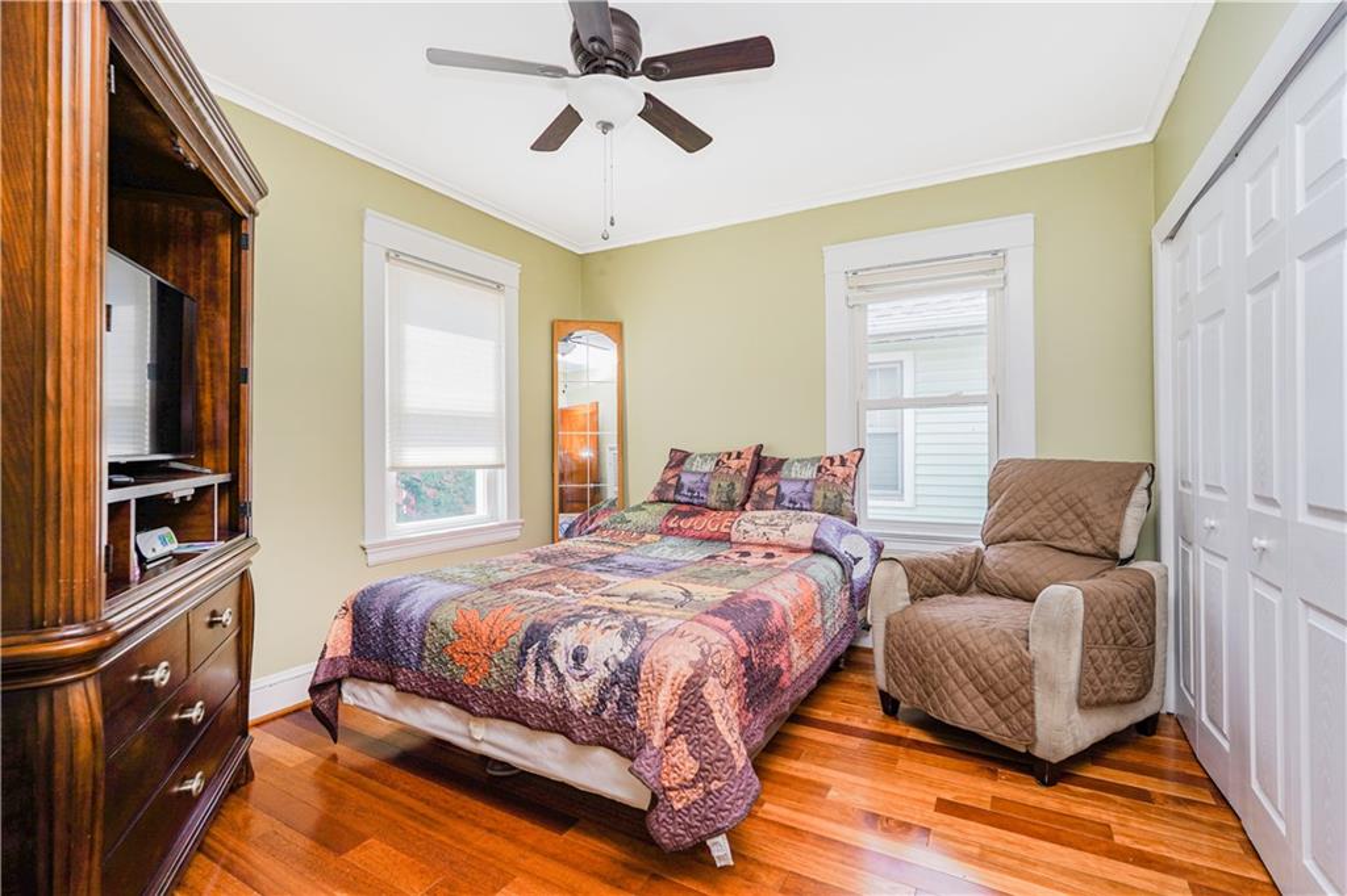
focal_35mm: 16
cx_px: 674
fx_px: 598
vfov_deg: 73.7
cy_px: 448
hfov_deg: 96.8
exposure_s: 1/60
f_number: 5.6
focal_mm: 16
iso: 100
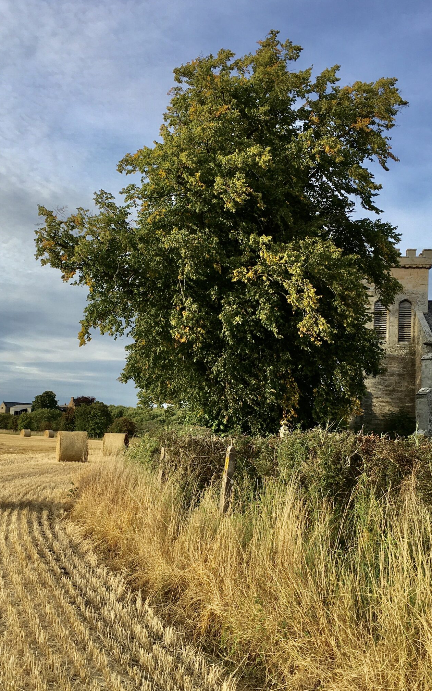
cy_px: 369
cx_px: 173
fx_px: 735
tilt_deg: +5.5
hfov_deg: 32.7
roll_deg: -2.4
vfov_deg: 50.4
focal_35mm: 39
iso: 25
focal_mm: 4.15
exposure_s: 1/601
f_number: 2.2
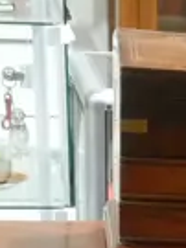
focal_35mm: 213
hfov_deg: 6.5
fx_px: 1528
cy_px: 536
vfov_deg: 8.7
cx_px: 505
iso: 3200
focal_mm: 14
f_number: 9
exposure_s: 1/40
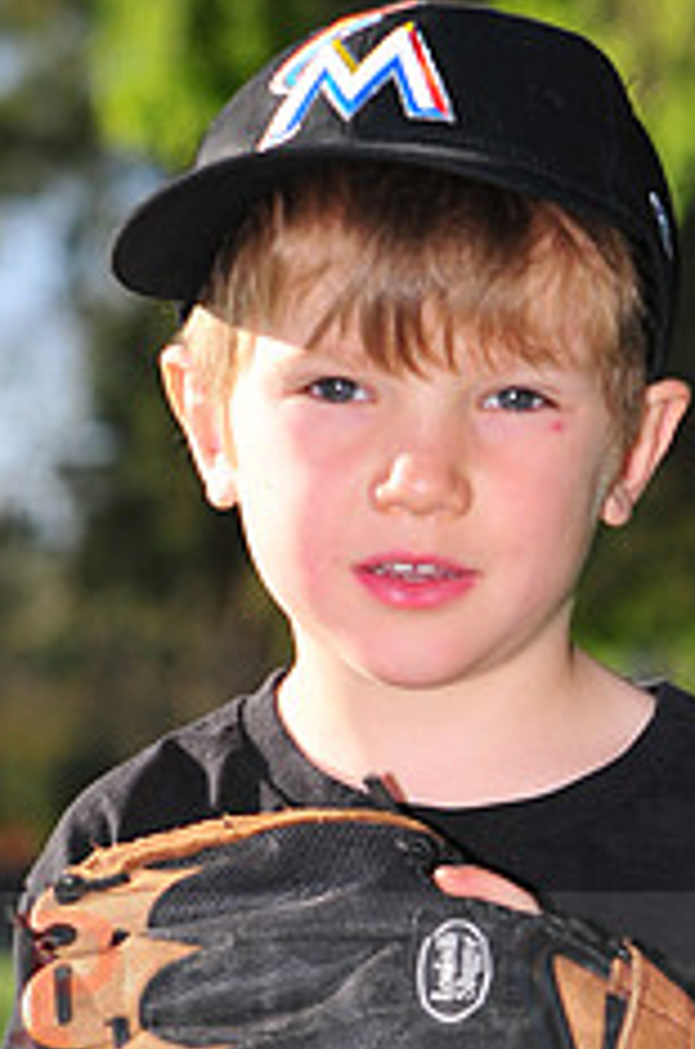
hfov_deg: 4.9
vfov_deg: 7.4
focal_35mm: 279
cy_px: 955
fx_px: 8122
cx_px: 491
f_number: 4.5
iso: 200
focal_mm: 75
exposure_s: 1/1000
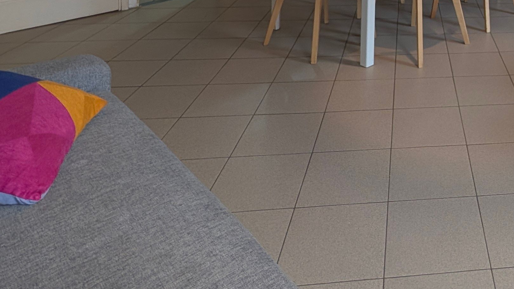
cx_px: 480
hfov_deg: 51.2
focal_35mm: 33
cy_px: -130
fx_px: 450
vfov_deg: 26.9
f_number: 1.7
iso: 167
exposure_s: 1/55.6
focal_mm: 2.02
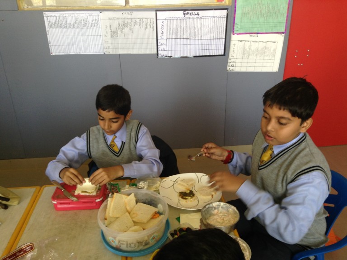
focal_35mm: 33
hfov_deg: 55.4
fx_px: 330
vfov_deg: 42.9
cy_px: 130
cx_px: 174
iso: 32
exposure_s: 1/24
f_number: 2.4
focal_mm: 3.3
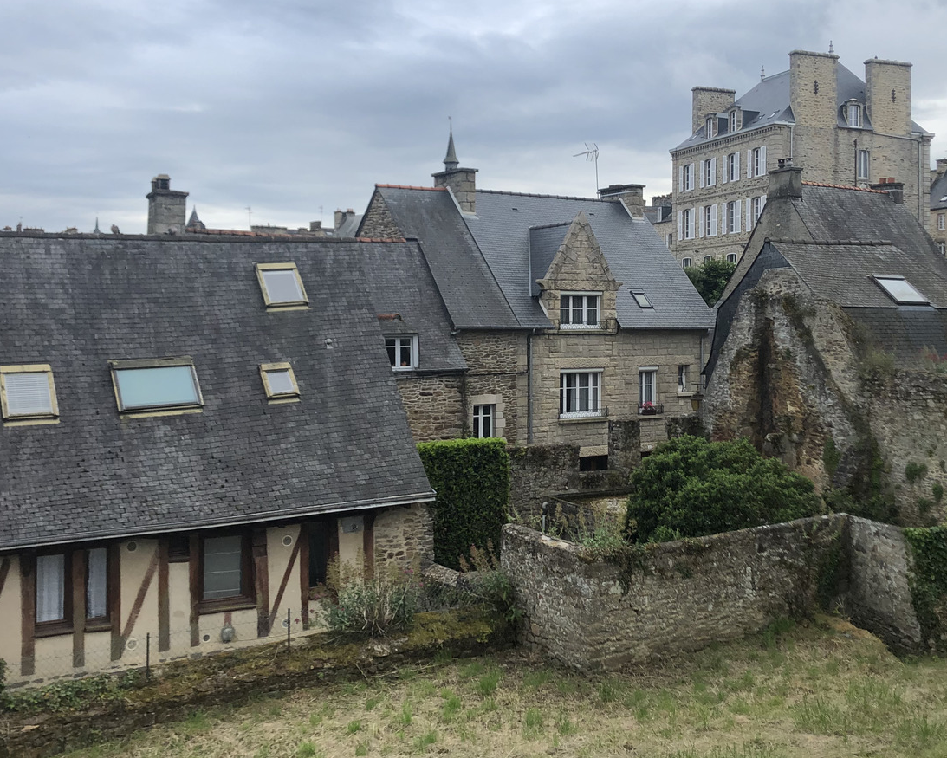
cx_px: 543
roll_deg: +0.3
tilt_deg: +0.5
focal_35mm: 40
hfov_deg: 45.6
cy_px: 315
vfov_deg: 37.3
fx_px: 1121
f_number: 1.8
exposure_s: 1/481
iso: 20
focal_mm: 4
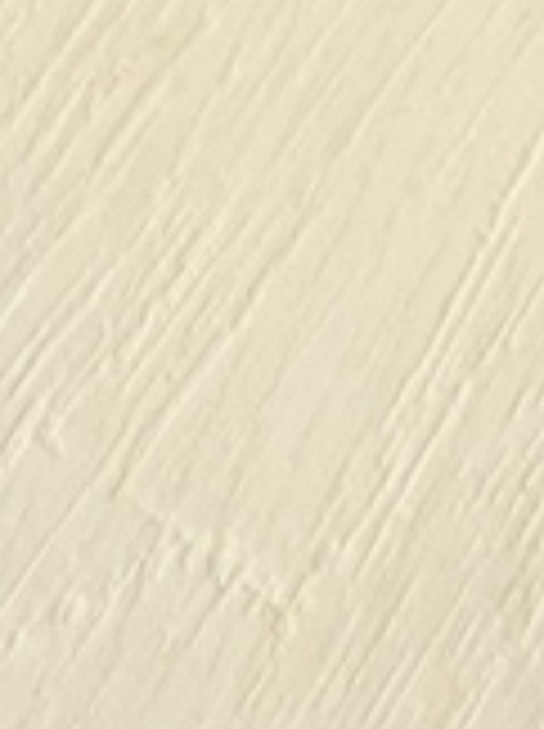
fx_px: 6744
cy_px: -986
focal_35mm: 321
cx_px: -1034
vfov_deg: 5.9
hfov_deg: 4.5
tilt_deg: -72.6
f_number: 2.4
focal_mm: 6
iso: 16
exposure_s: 1/194
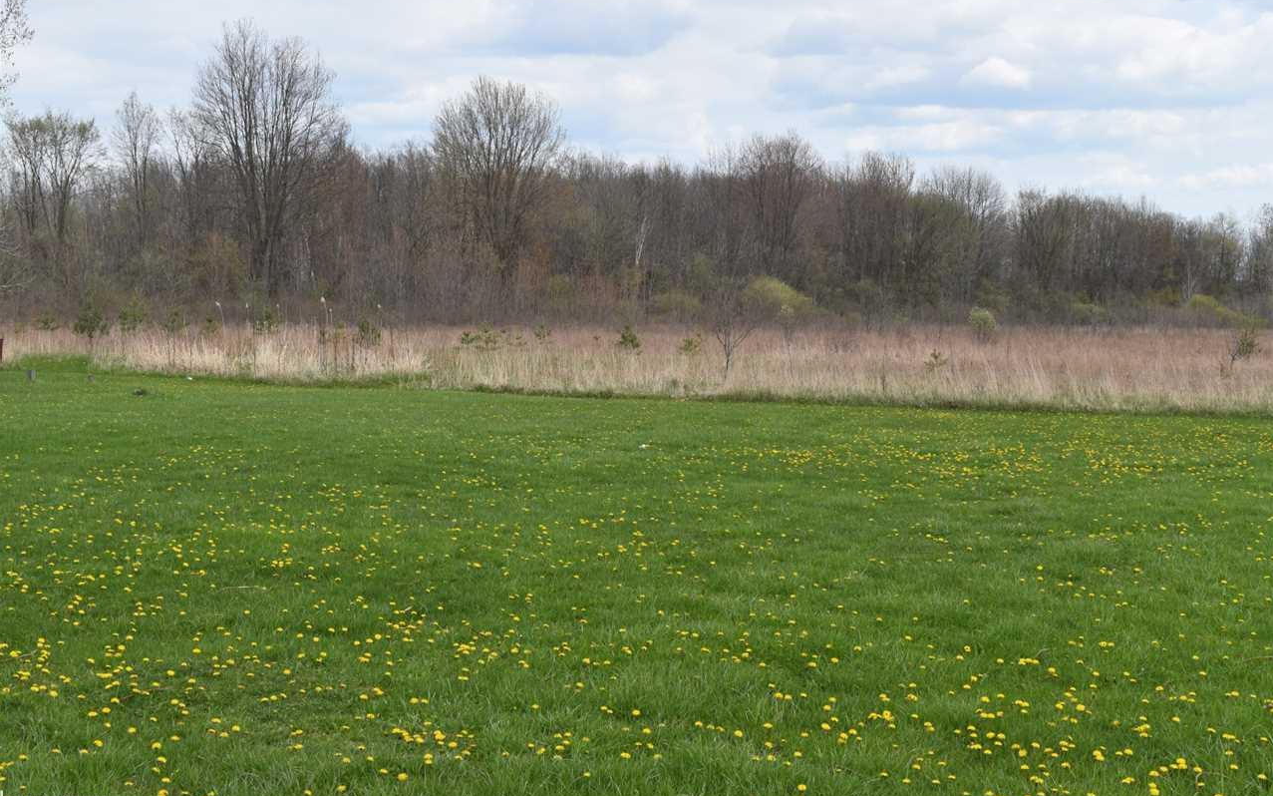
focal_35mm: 48
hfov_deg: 42.2
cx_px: 637
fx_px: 1648
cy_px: 397
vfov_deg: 27.1
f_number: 10
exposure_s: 1/400
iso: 200
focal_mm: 31
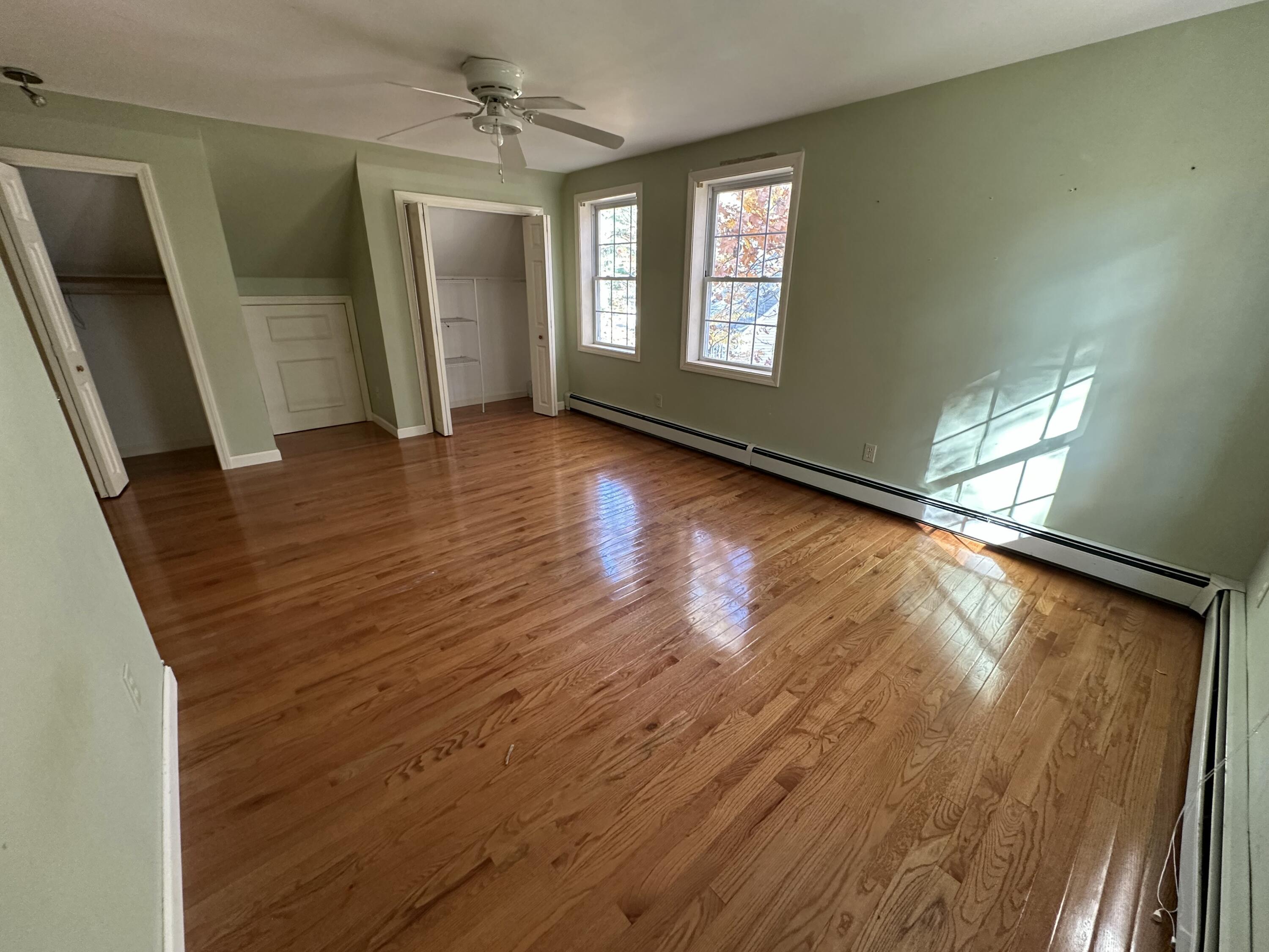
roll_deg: -0.7
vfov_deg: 85.7
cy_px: 476
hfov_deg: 102.1
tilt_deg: -20.6
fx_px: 513
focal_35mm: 14
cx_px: 634
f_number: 2.2
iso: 400
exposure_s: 1/76
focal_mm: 2.22
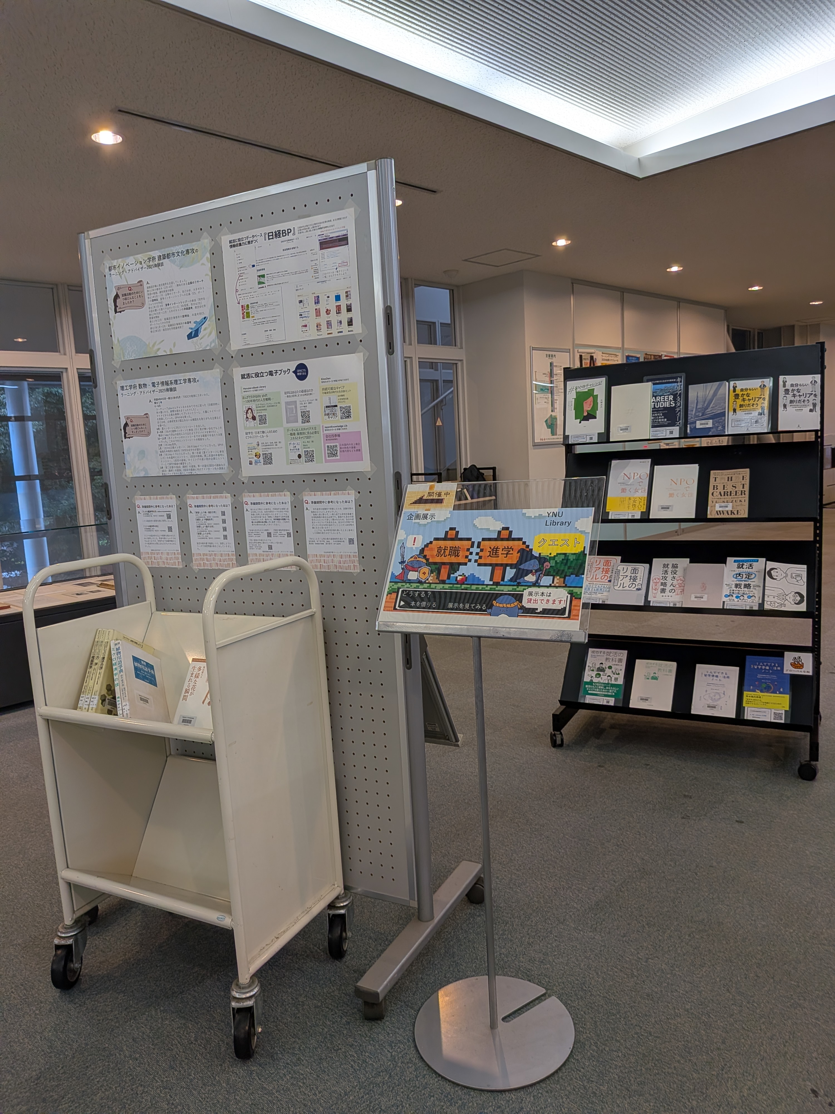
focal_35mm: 24
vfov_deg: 71.6
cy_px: 557
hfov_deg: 56.8
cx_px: 418
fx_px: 772
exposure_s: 1/100
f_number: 1.7
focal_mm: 4.53
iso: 44
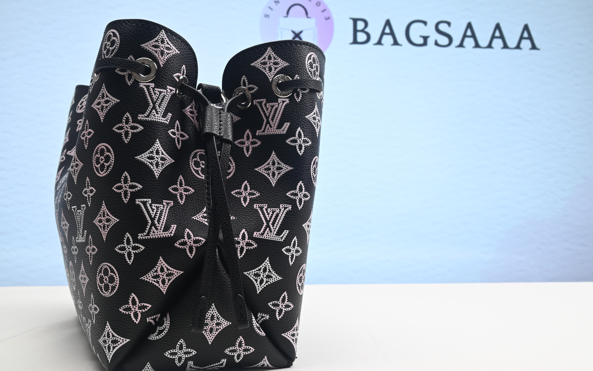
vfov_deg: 31.2
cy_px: 175
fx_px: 663
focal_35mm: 41
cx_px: 309
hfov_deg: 48.2
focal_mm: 38
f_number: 16
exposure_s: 1/2
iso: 100
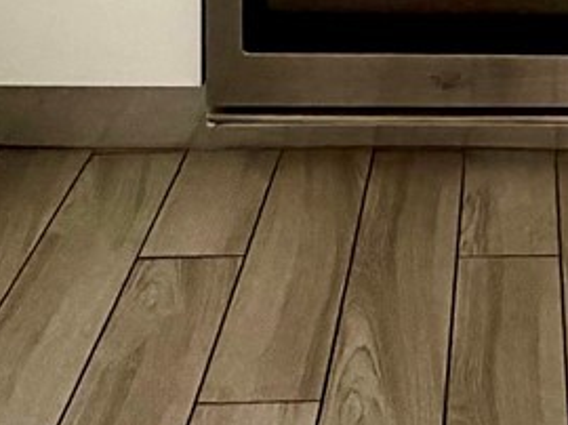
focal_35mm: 83
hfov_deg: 22.0
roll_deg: -2.1
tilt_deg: -10.1
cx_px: 663
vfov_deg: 15.3
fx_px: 1361
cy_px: -343
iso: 320
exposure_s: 1/93
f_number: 2.2
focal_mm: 2.22
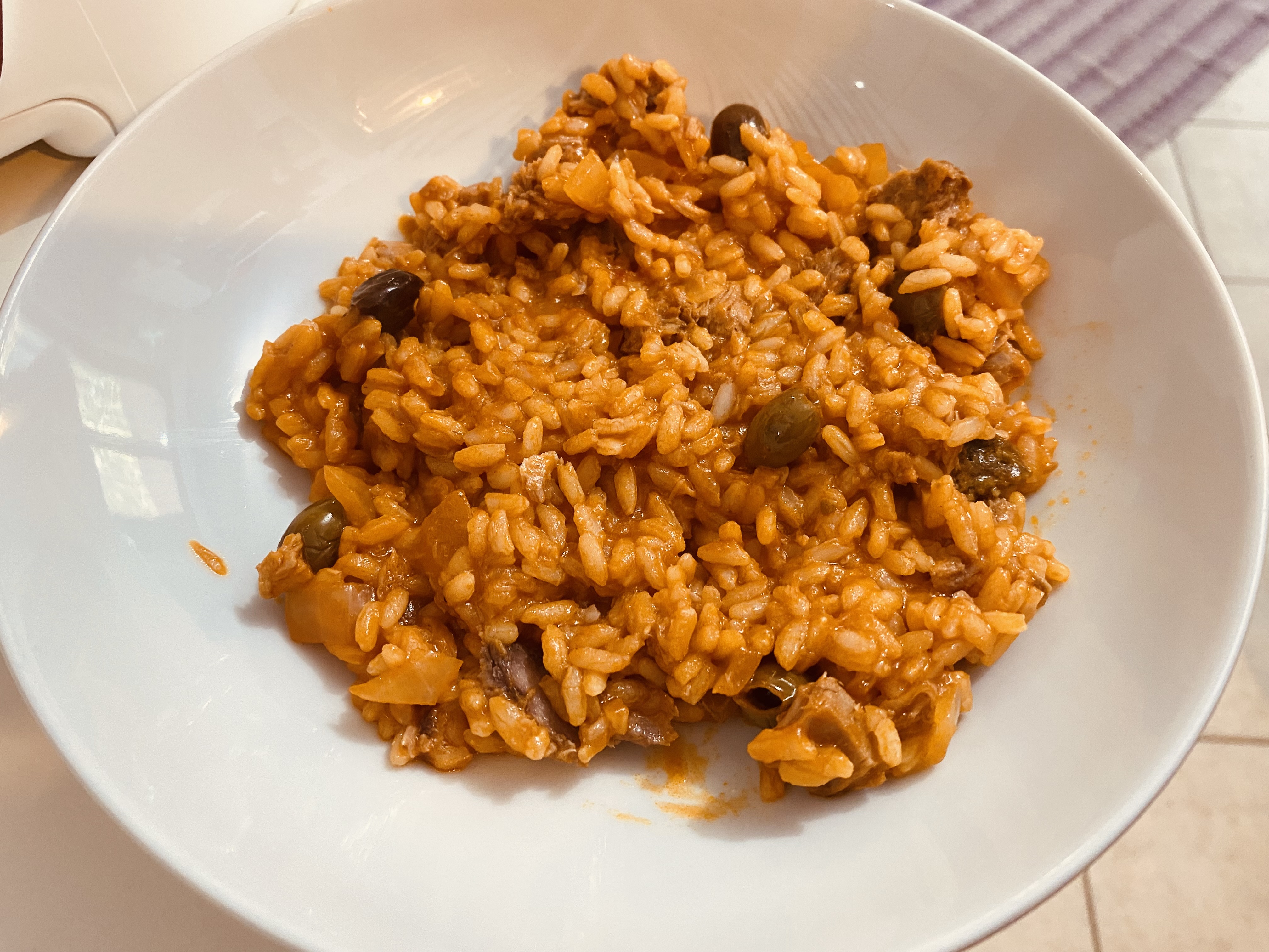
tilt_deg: -59.5
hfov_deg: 67.3
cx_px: 634
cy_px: 476
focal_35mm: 26
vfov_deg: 53.1
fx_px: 953
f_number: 1.8
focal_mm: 4.25
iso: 250
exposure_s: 1/50
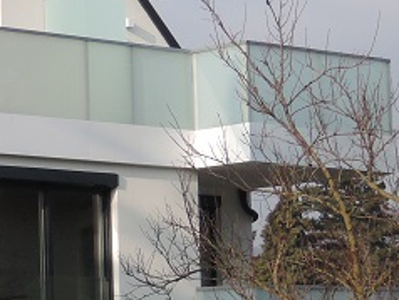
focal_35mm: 168
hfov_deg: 11.0
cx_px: -297
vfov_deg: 8.8
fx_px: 1938
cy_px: 208
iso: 320
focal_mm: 8.6
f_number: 3.5
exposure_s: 1/2000
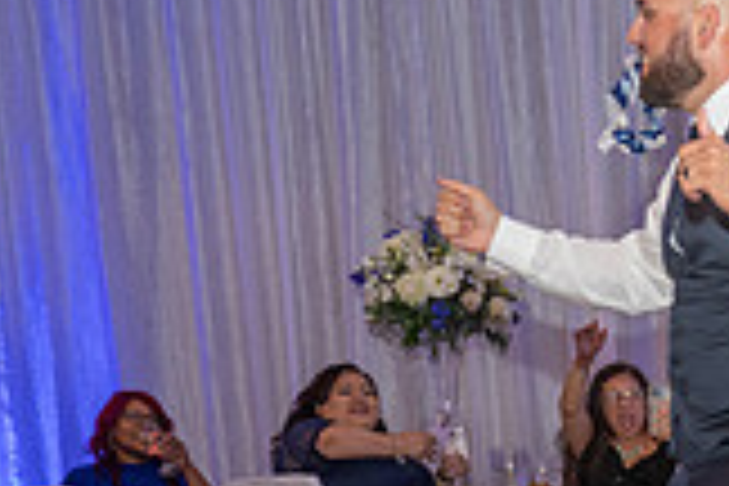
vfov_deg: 15.3
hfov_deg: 18.8
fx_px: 1741
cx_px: 1274
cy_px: 583
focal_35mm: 86
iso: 1600
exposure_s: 1/200
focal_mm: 24
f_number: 3.5
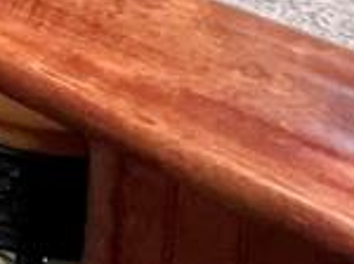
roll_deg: -0.5
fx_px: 909
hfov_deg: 13.6
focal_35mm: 89
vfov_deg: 11.8
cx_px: -557
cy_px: -455
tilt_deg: -4.7
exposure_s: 1/60
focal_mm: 1.57
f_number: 1.8
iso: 500
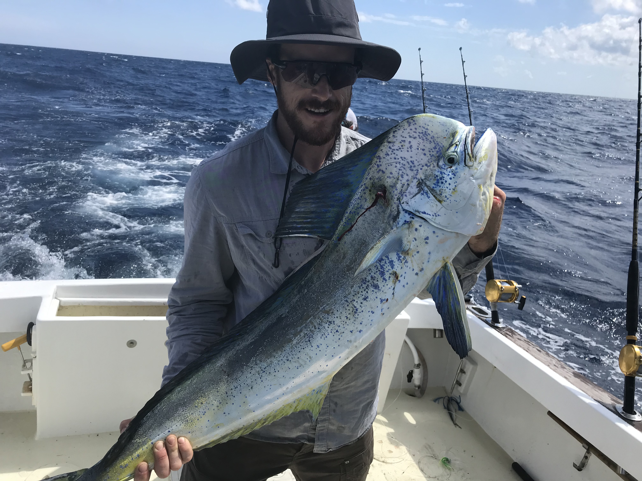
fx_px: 519
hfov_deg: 63.4
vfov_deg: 49.7
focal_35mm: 28
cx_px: 321
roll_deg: -4.7
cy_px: 240
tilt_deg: -18.7
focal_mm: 3.99
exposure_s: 1/2907
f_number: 1.8
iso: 20
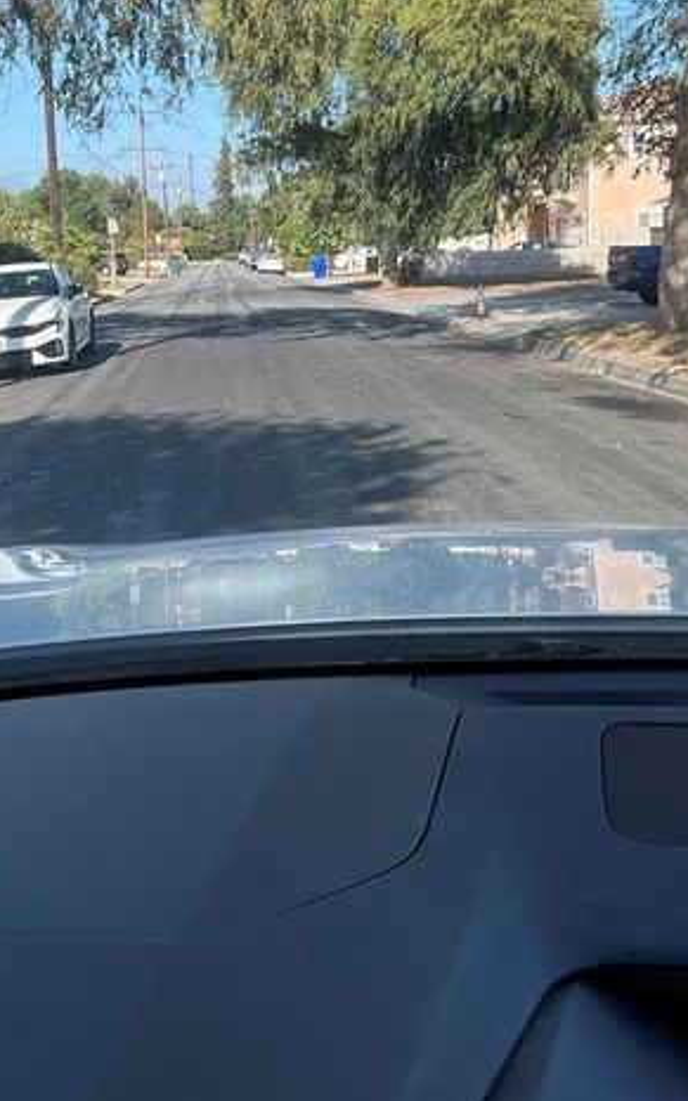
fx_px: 1321
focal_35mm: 44
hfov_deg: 29.0
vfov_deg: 44.8
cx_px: 244
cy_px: 391
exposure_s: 1/412
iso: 25
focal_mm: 3
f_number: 1.8
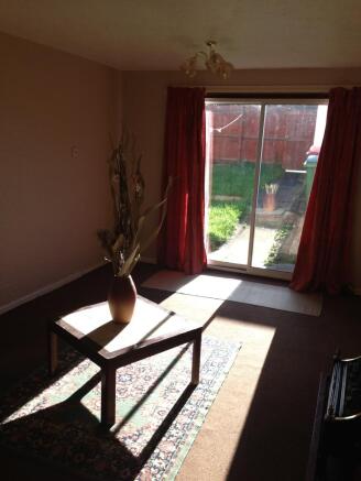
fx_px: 459
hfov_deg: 43.0
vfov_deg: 55.3
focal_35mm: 33
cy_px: 240
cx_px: 180
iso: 64
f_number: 2.4
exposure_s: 1/313
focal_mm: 4.13
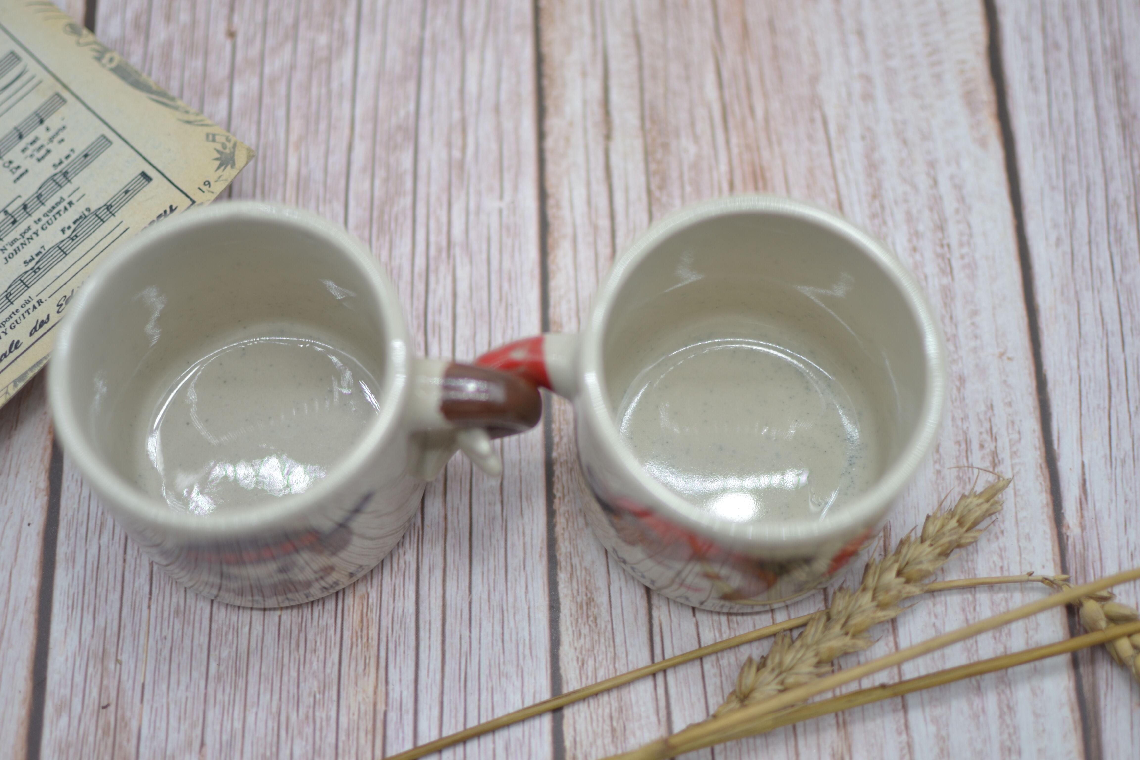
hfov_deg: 37.9
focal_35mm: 52
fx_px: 1662
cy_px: 380
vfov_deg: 25.8
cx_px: 570
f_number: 1.8
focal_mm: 35
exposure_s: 1/500
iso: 100
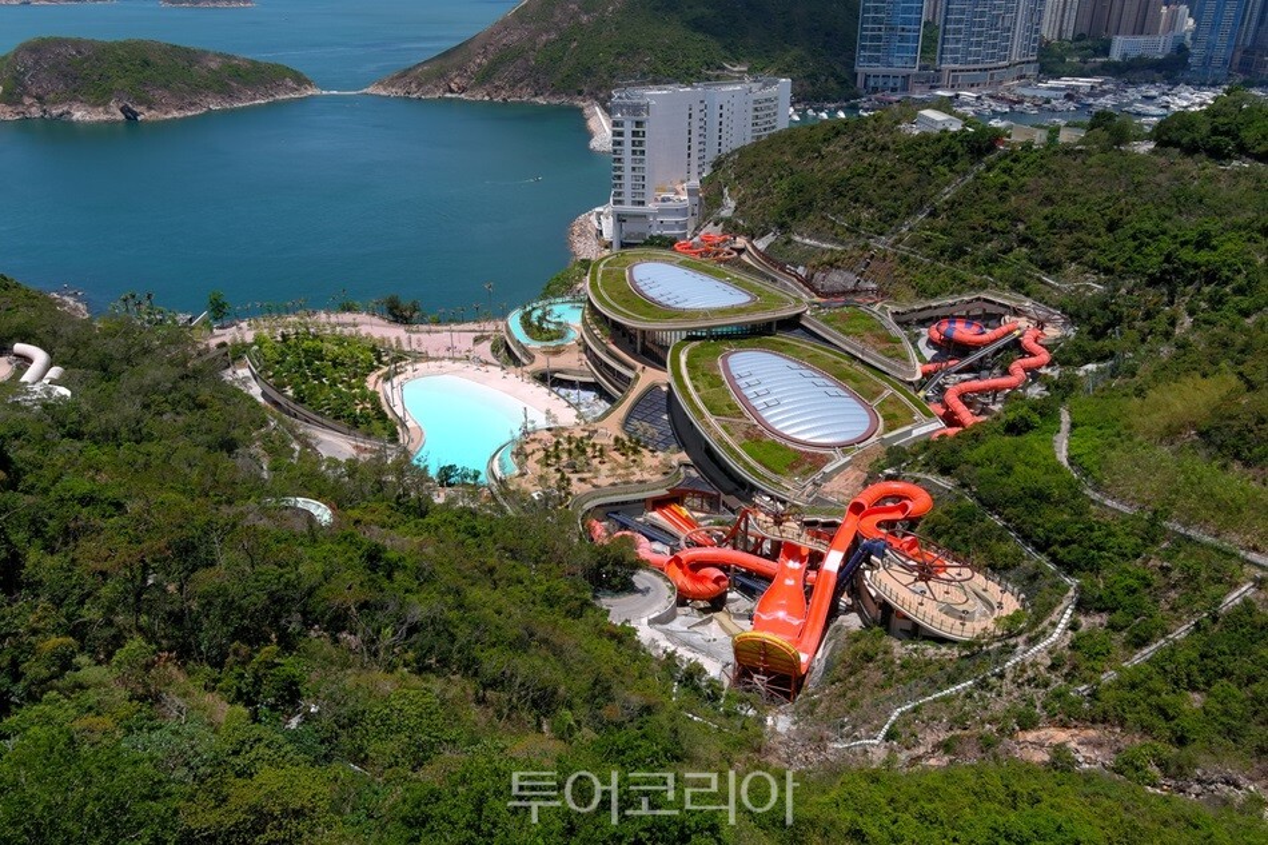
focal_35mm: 29
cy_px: 422
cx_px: 634
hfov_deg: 63.7
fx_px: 1021
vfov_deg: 44.9
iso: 100
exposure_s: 1/160
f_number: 11
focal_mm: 10.57
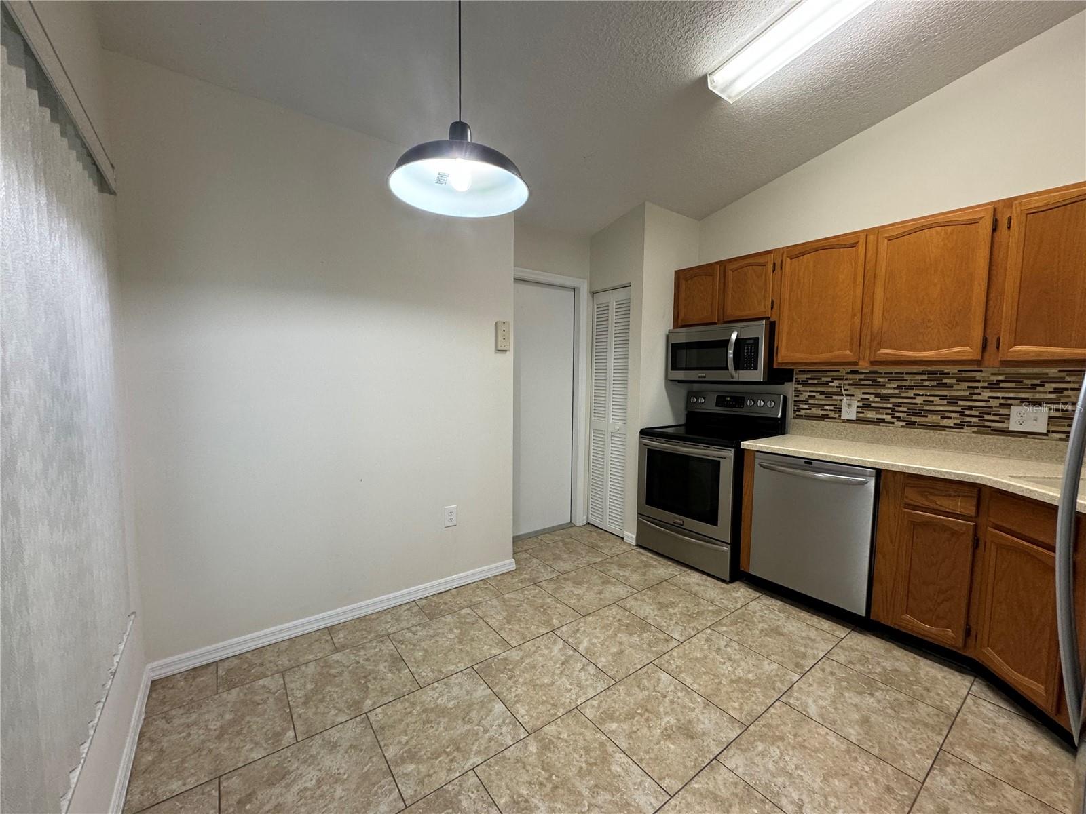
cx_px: 543
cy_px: 407
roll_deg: -0.6
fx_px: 439
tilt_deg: -5.1
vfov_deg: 85.7
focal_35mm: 14
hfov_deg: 102.1
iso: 200
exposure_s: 1/60
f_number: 2.2
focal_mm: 2.22
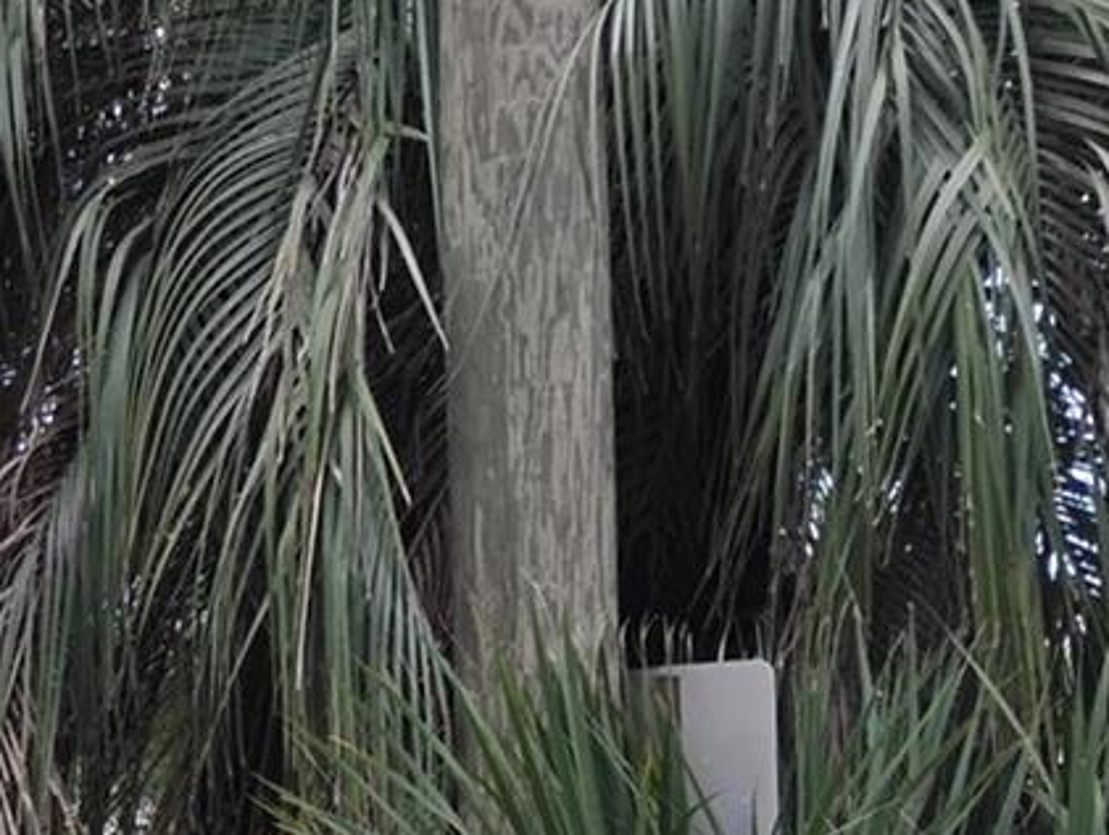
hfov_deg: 16.6
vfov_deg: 13.9
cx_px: -643
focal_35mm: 106
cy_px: 753
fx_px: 3401
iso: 100
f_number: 1.8
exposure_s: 1/448
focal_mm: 4.26
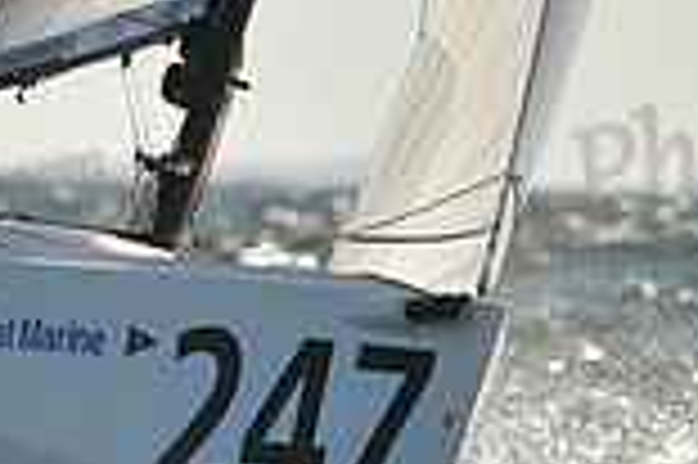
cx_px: 342
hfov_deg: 1.4
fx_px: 29013
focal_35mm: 1498
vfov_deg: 0.9
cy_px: -70
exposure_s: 1/1600
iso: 250
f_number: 6.3
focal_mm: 400
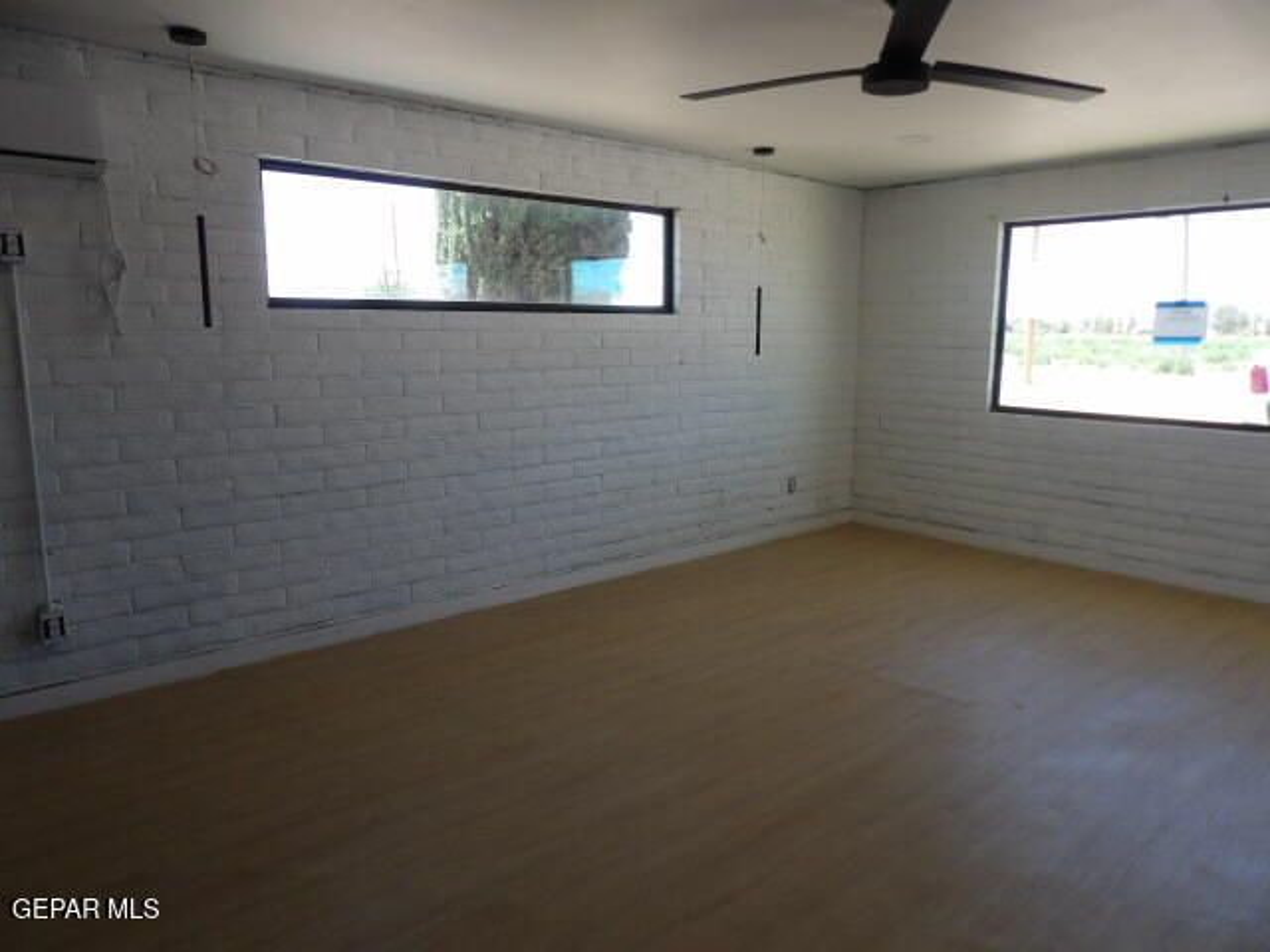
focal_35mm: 24
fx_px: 881
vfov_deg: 56.8
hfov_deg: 71.6
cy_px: 476
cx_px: 635
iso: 100
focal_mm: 4.3
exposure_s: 1/103
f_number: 3.2
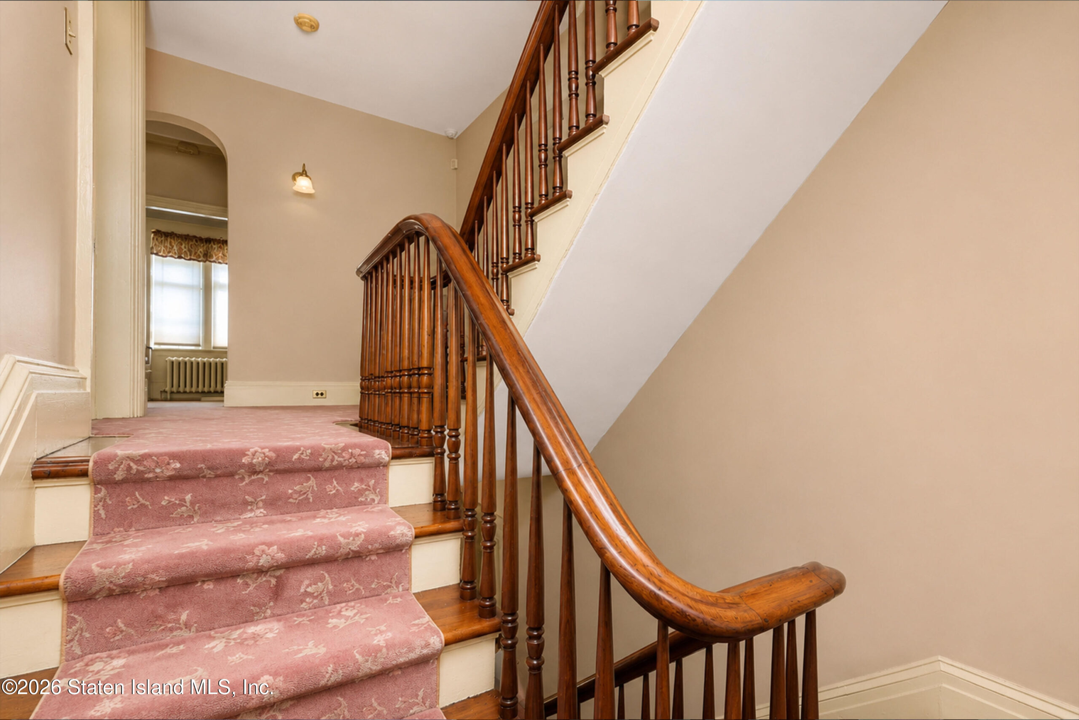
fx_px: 480
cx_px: 540
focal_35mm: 16
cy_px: 360
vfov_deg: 73.8
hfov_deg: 96.7
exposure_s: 1/8
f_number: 4
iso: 64
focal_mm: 16
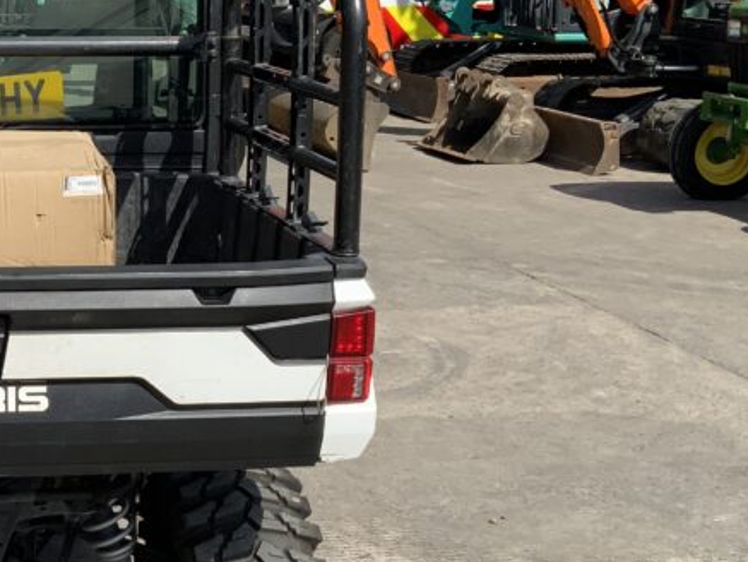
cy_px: 296
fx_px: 1470
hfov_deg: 26.9
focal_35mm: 68
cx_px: -12
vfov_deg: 21.6
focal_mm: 3
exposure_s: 1/1848
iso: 16
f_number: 1.8
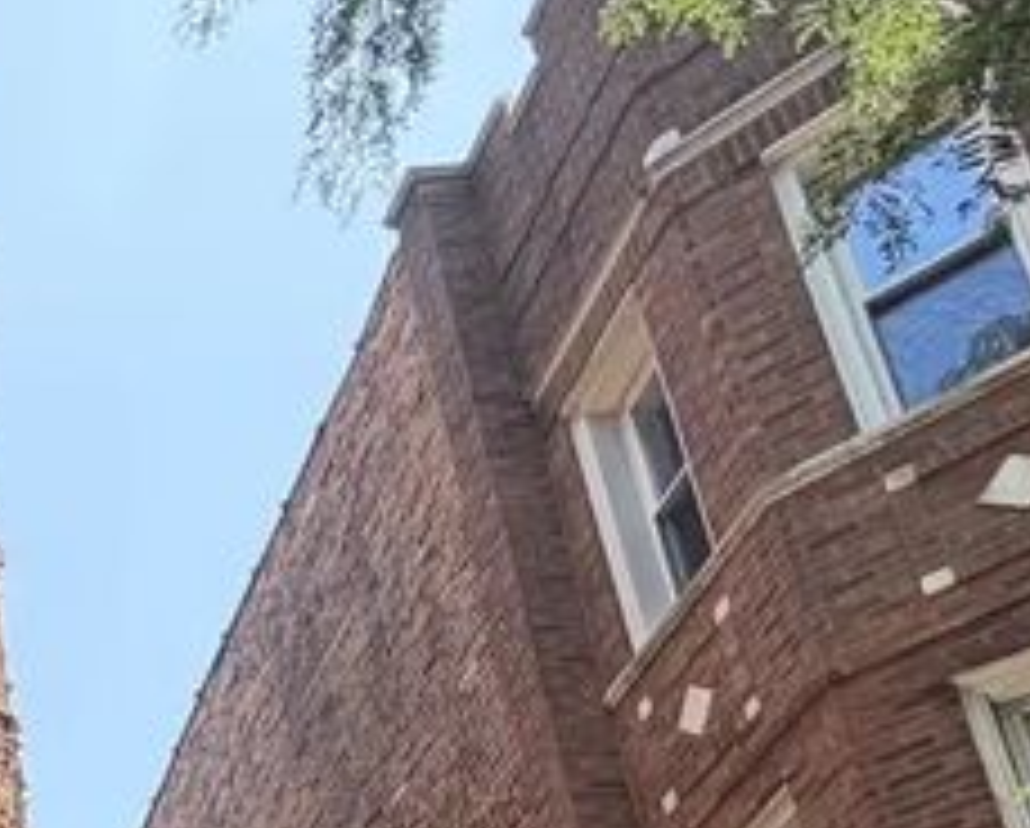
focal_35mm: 61
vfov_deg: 20.2
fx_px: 1863
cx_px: -643
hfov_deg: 22.9
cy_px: 1364
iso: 64
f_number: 2.2
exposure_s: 1/502
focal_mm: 2.22
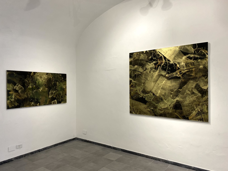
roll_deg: +0.6
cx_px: 114
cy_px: 86
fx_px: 171
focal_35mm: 26
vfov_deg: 53.1
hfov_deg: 67.3
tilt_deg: -0.9
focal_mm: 4.25
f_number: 1.8
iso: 125
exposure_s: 1/100
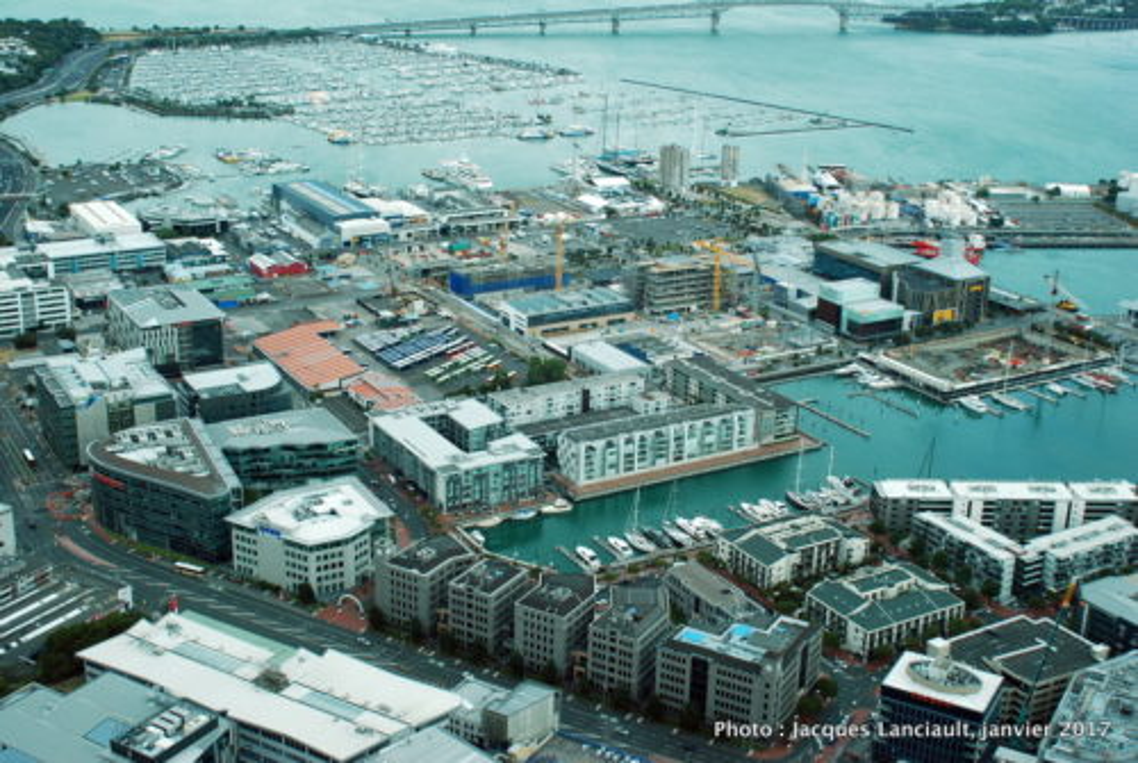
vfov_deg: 32.0
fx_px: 1330
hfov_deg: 46.3
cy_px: 382
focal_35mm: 42
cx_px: 569
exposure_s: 1/320
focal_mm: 28
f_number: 9
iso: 400
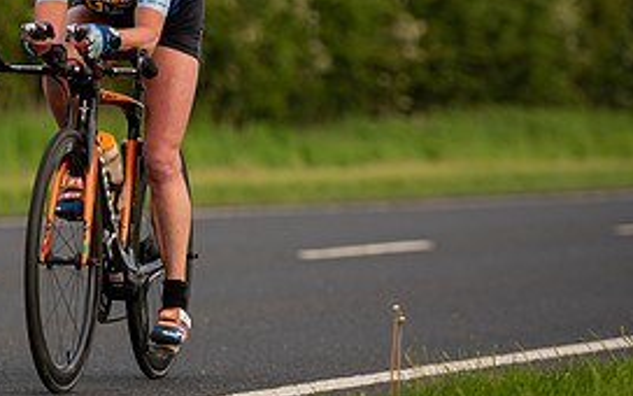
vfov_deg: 3.9
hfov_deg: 6.2
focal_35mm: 337
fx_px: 5814
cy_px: -6
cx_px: 47
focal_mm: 155
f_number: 3.2
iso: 140
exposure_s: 1/640
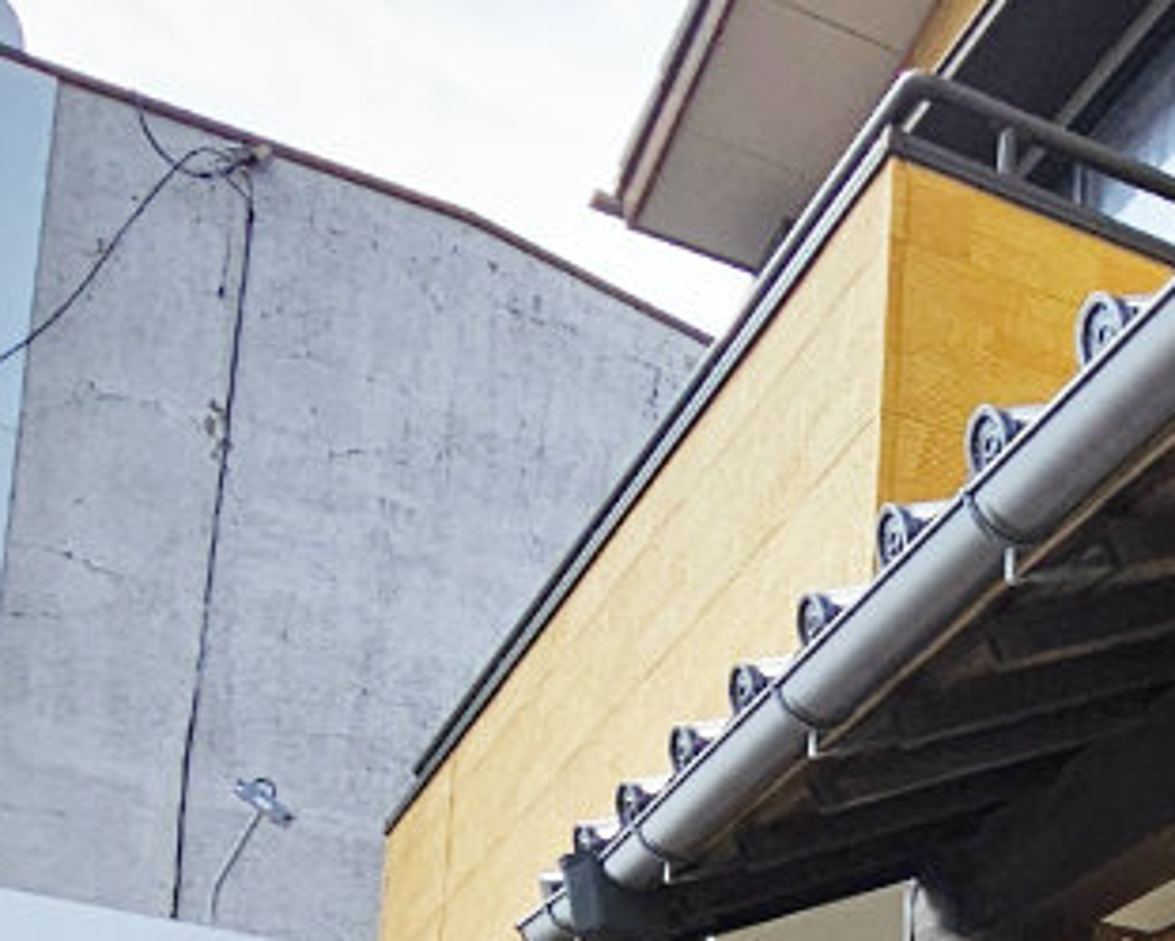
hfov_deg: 29.1
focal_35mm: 49
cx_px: 1606
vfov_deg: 25.5
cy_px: 1292
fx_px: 1705
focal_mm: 2.2
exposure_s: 1/2977
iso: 50
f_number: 2.2
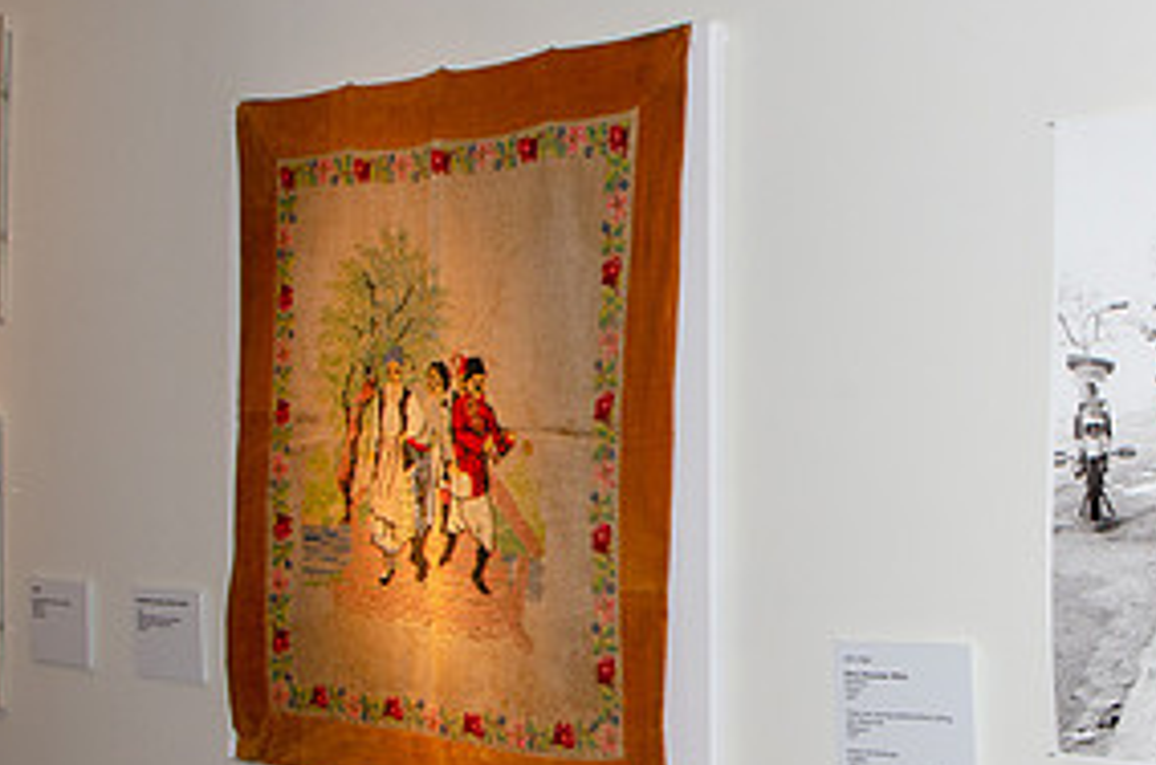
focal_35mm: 61
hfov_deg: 31.9
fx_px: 1954
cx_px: 965
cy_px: 334
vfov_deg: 22.1
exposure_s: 1/20
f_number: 13
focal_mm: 18
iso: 400
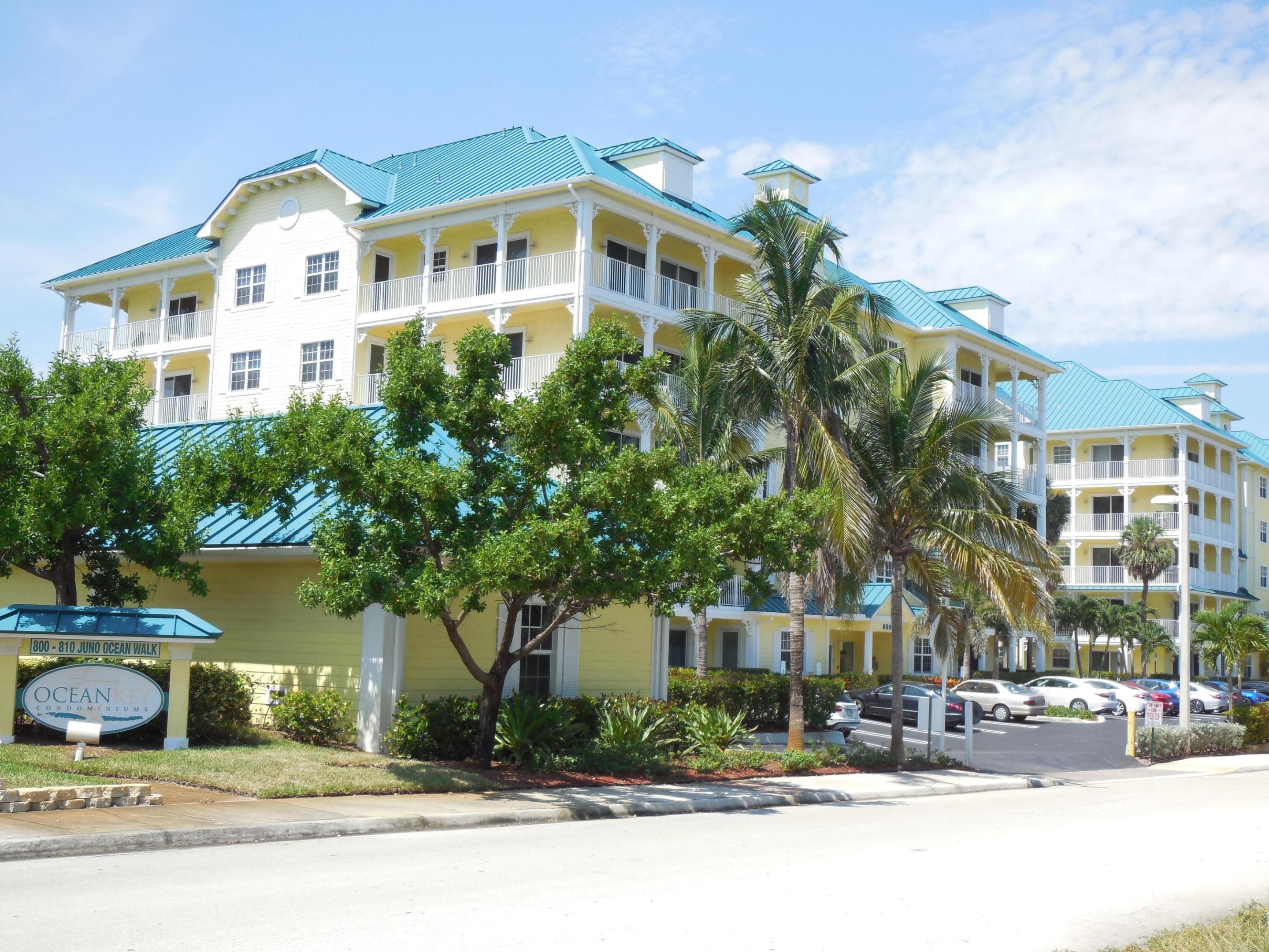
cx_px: 634
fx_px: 1686
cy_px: 476
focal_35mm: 46
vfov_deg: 31.5
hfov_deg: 41.2
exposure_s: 1/800
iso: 125
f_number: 3.8
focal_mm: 8.2
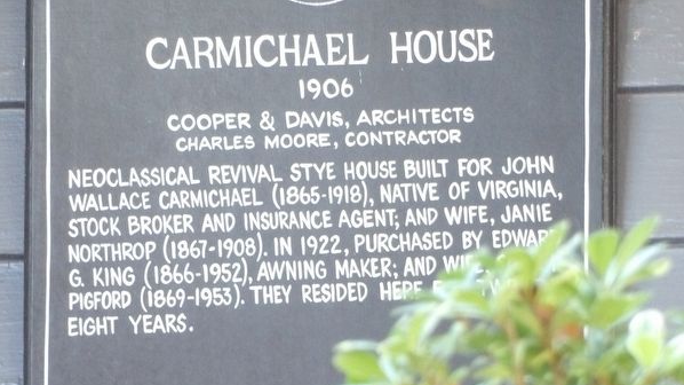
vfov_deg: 0.9
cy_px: 182
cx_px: 342
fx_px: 25566
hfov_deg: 1.5
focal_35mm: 1410
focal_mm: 173.5
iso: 800
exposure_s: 1/31
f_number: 5.3
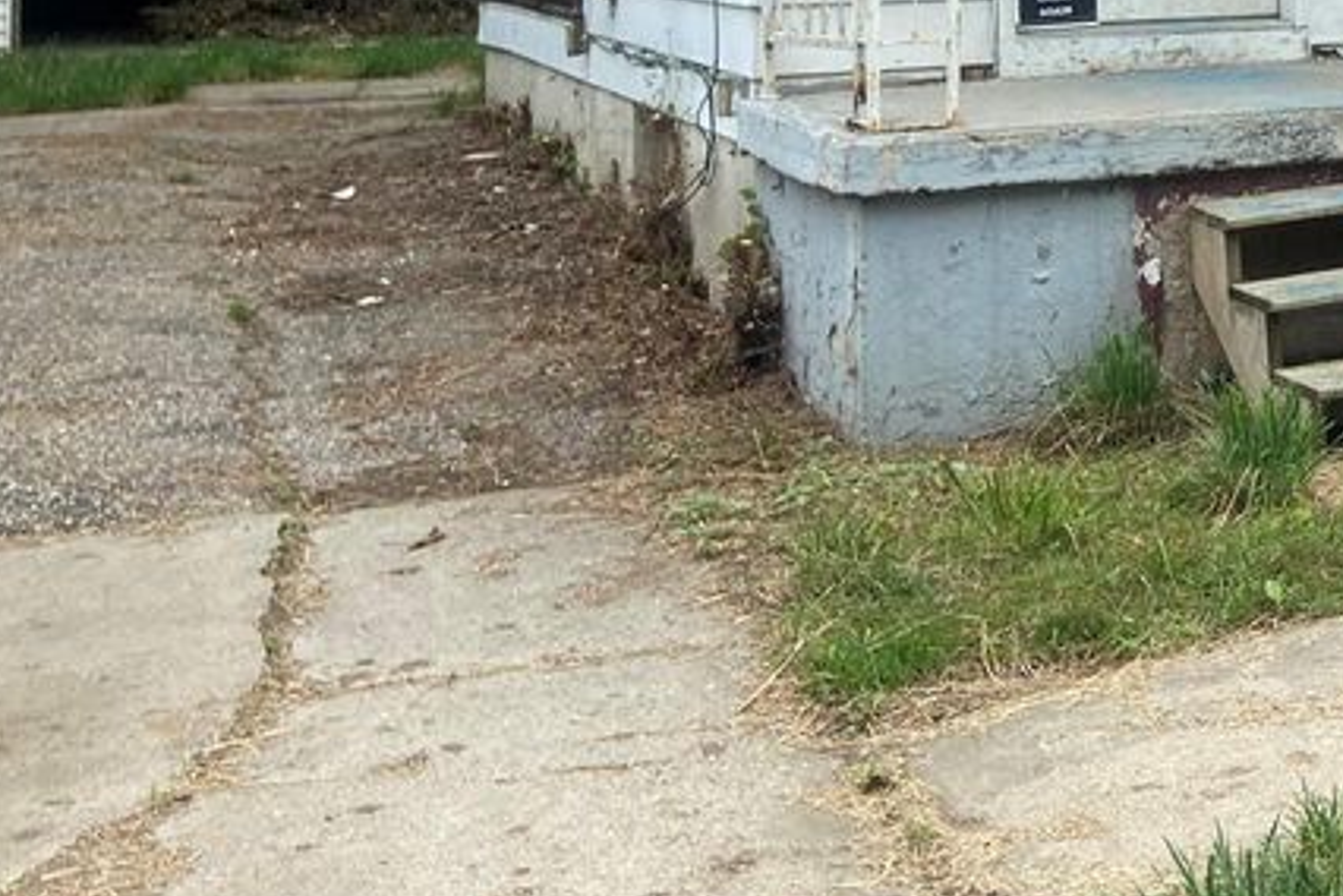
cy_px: -221
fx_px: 2425
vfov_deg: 19.5
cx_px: 1438
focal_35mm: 65
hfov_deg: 28.4
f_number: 1.8
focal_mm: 4.25
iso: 32
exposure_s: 1/981
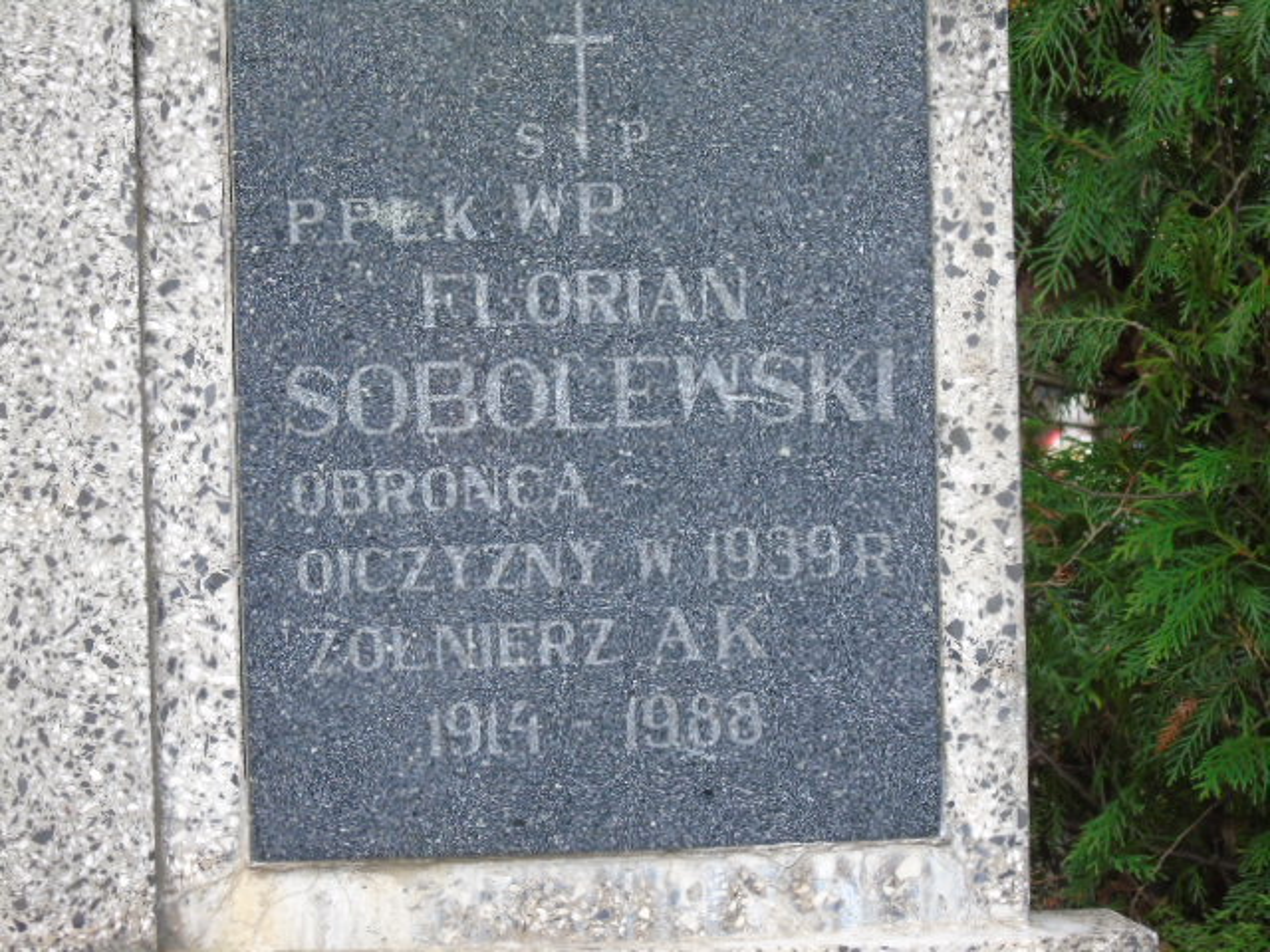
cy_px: 476
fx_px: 7778
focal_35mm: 212
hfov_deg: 9.3
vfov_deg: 7.0
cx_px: 635
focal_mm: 38
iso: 400
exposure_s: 1/250
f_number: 4.7
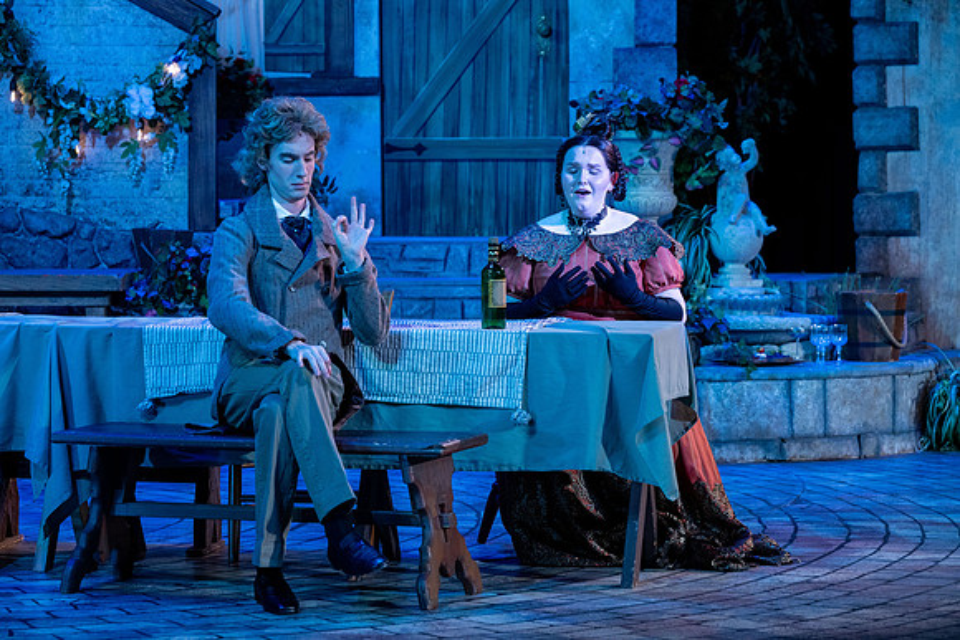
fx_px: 3201
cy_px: 320
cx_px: 480
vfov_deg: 11.4
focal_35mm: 120
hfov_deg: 17.1
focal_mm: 120
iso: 1000
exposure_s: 1/160
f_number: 5
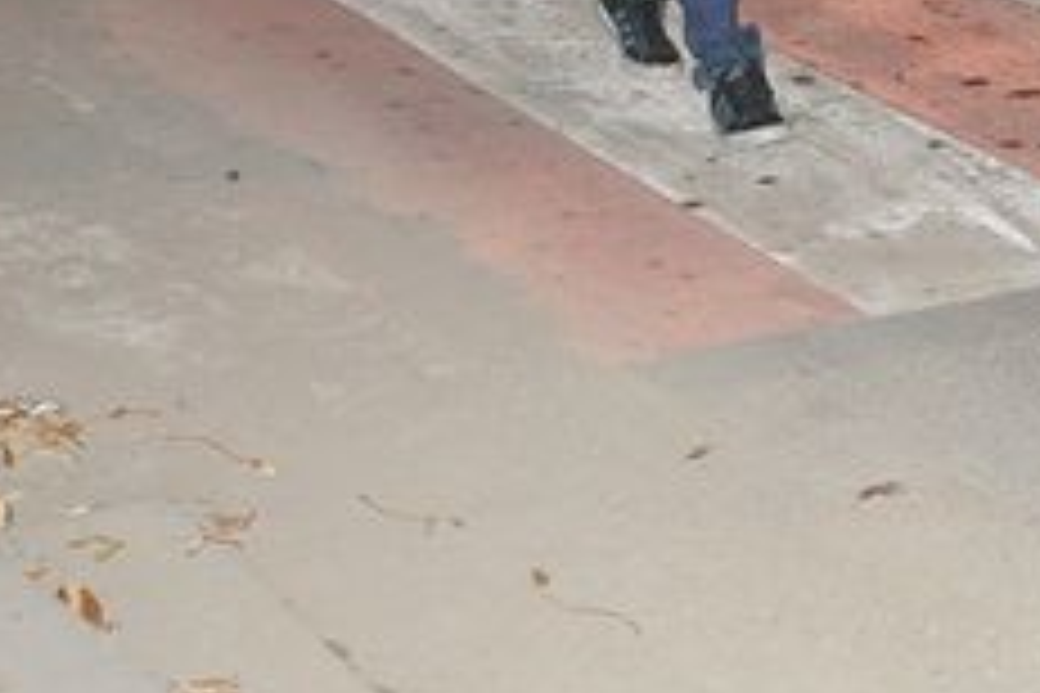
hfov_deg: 16.7
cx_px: 1360
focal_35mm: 116
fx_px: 3346
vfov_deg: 11.1
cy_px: -506
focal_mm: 21
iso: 2000
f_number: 5
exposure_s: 1/60
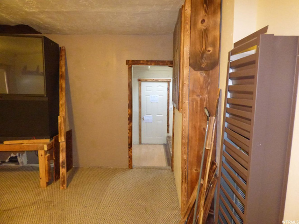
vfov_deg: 66.0
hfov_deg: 81.7
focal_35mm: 20
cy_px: 112
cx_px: 150
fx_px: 173
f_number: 2.8
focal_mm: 3.58
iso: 1600
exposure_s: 1/8
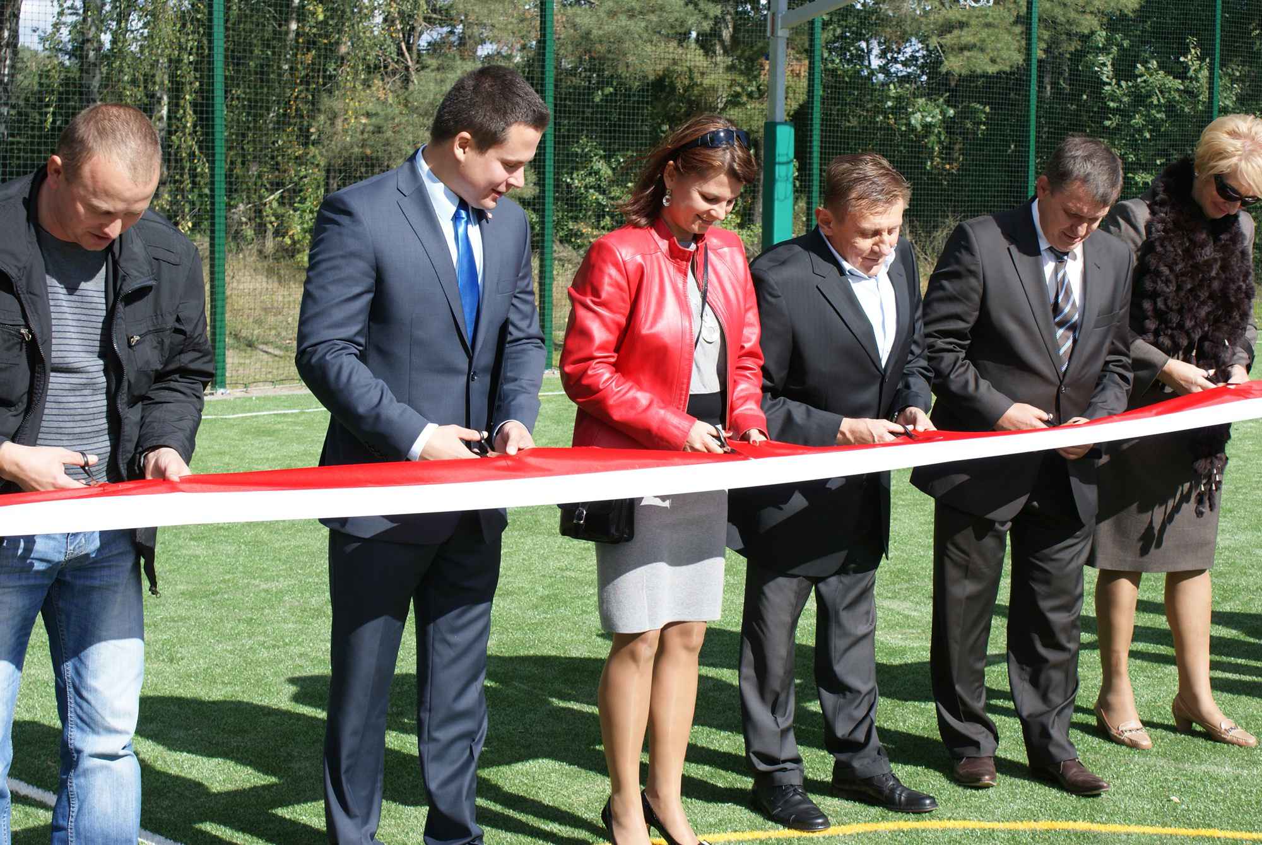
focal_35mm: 68
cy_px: 422
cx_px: 631
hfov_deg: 29.8
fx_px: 2369
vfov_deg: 20.2
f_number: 8
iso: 100
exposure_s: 1/160
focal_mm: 45
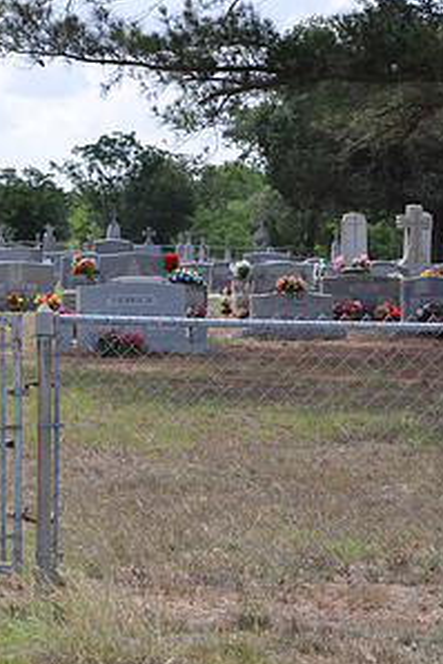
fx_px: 1880
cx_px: -180
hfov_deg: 12.9
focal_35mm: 102
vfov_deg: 20.0
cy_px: 318
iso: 200
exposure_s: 1/320
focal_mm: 35
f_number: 9
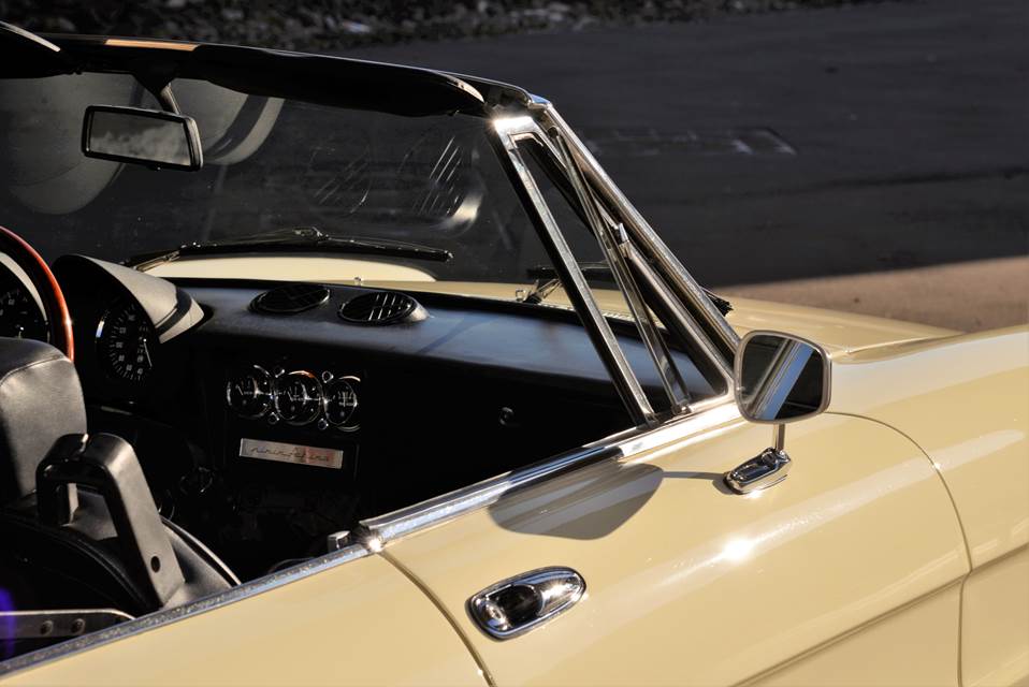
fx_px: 3146
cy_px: 344
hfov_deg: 18.6
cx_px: 514
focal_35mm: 110
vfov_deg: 12.5
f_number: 11
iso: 100
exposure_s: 1/200
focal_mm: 110
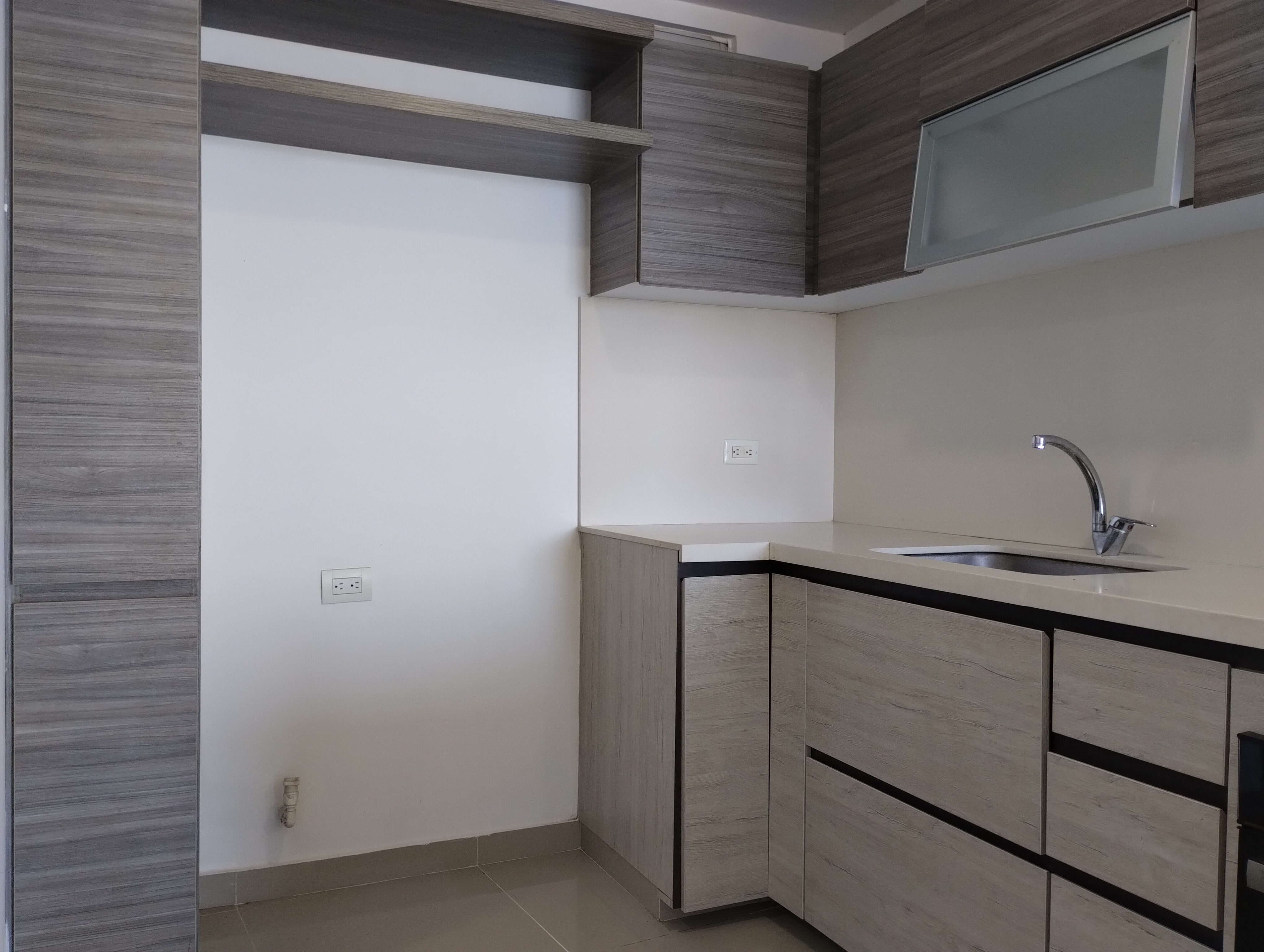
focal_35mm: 28
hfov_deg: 63.4
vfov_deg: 49.9
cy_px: 476
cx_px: 632
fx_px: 1024
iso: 450
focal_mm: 4.27
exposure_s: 1/30
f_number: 1.8
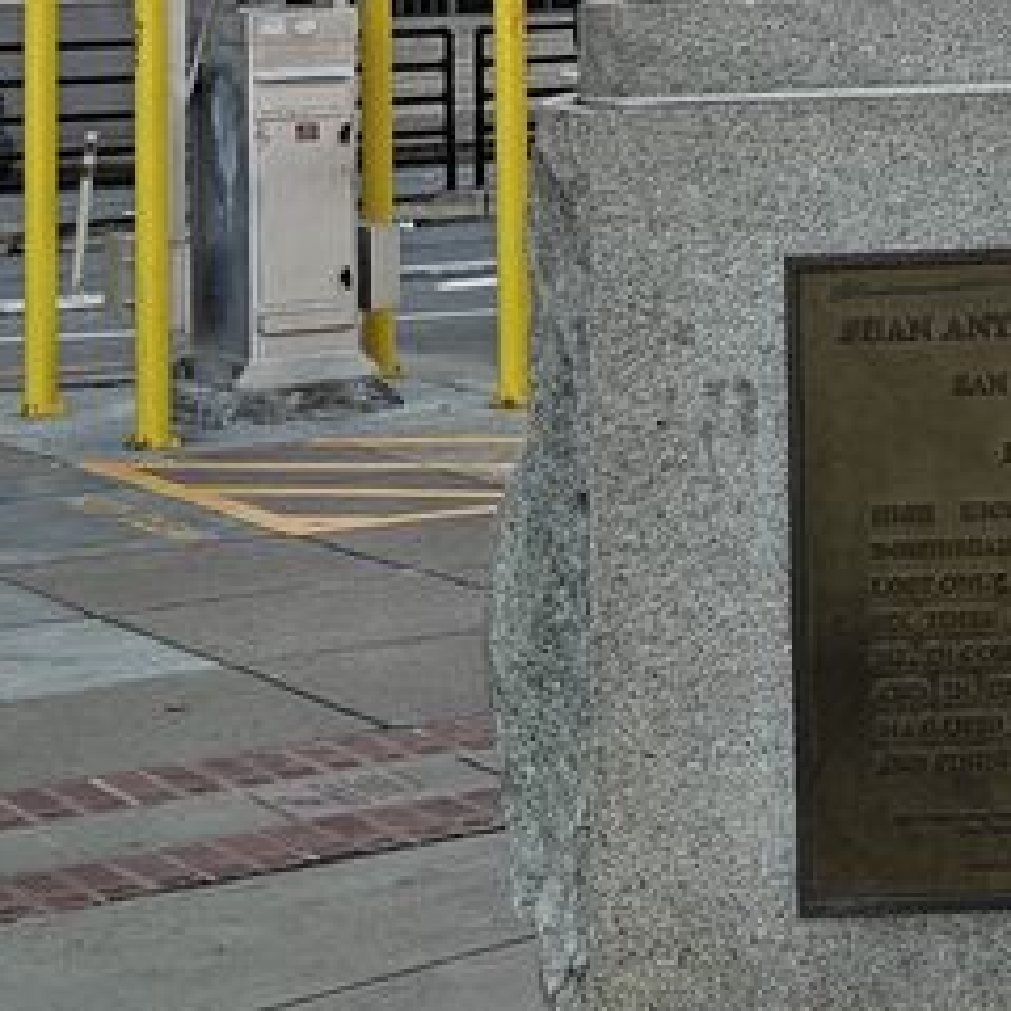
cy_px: -434
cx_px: 1062
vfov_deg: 15.4
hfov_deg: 16.0
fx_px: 3503
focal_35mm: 106
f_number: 1.8
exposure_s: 1/200
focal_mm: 5.59
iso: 100
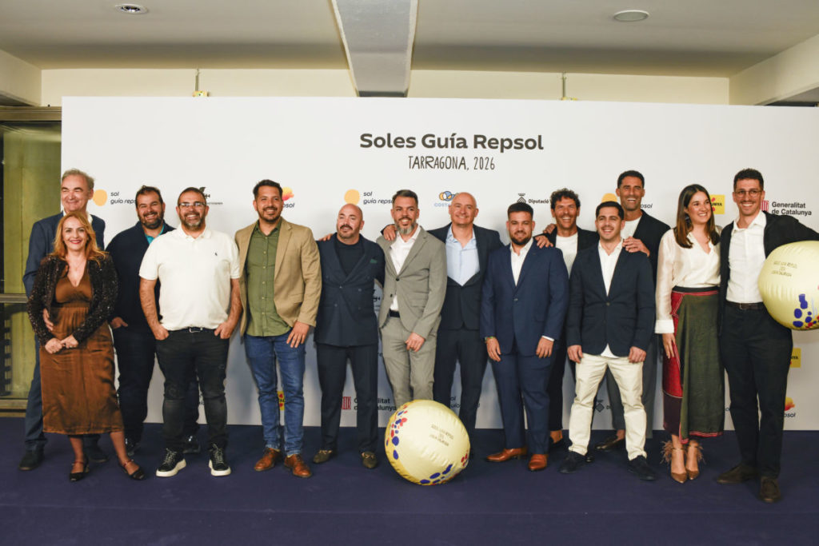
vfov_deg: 37.9
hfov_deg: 54.4
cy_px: 273
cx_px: 410
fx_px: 796
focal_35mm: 35
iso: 320
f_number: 5.6
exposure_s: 1/200
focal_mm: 35
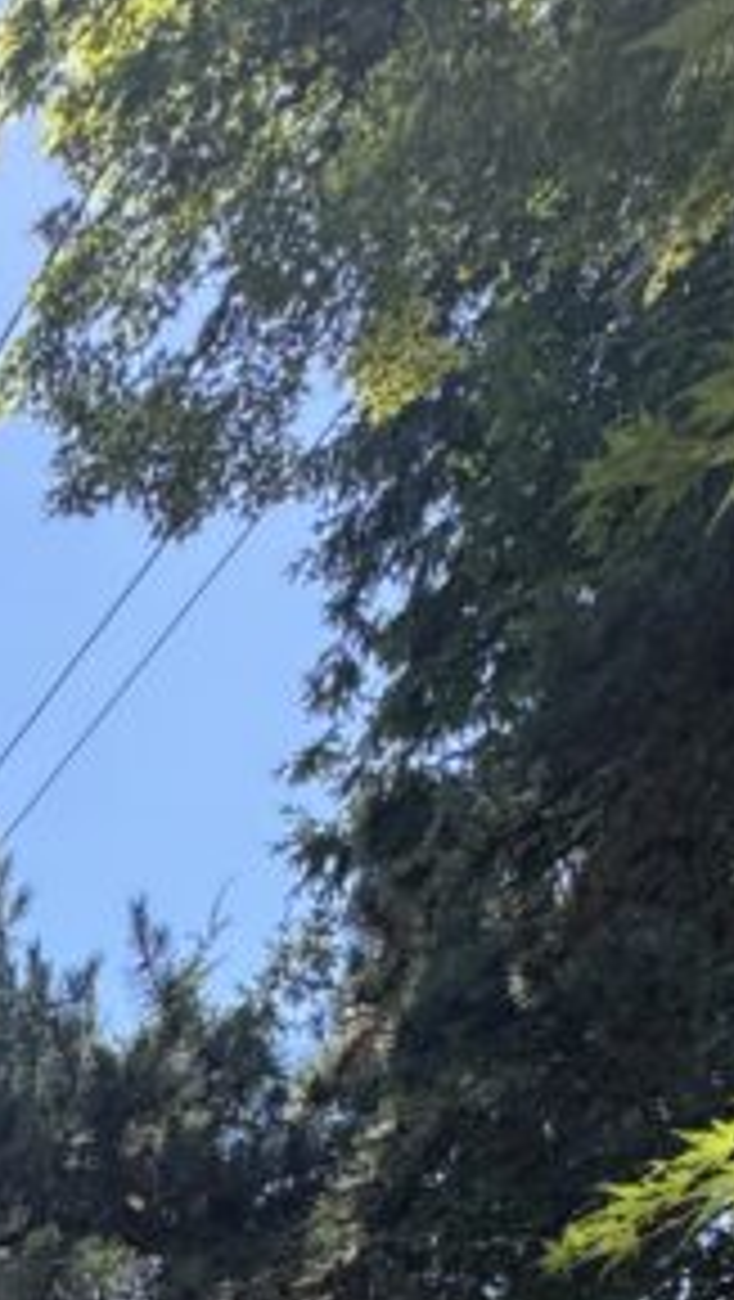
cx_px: -549
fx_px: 1865
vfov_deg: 23.9
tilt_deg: +1.0
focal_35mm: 54
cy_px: 2209
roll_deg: +1.0
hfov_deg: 18.1
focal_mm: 2.22
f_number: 2.2
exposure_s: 1/453
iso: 40
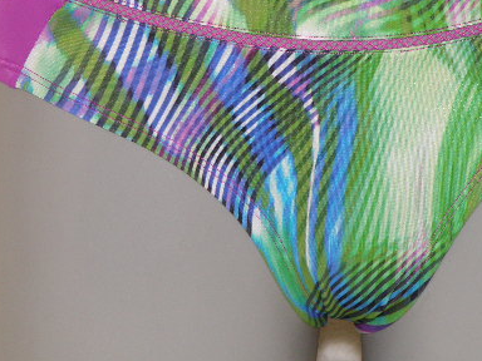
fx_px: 2437
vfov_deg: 8.5
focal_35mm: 175
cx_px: 335
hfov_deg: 11.3
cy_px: 92
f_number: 4.1
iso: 100
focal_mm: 18.61
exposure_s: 1/100
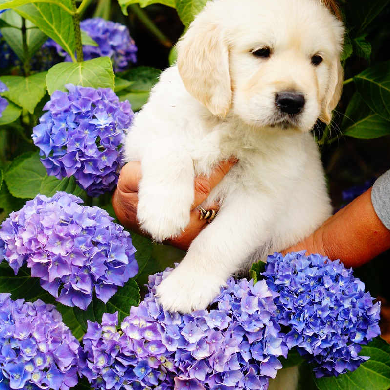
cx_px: 195
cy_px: 171
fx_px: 1224
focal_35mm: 96
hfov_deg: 18.1
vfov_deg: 18.1
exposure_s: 1/1000
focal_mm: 50
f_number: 3.5
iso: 800
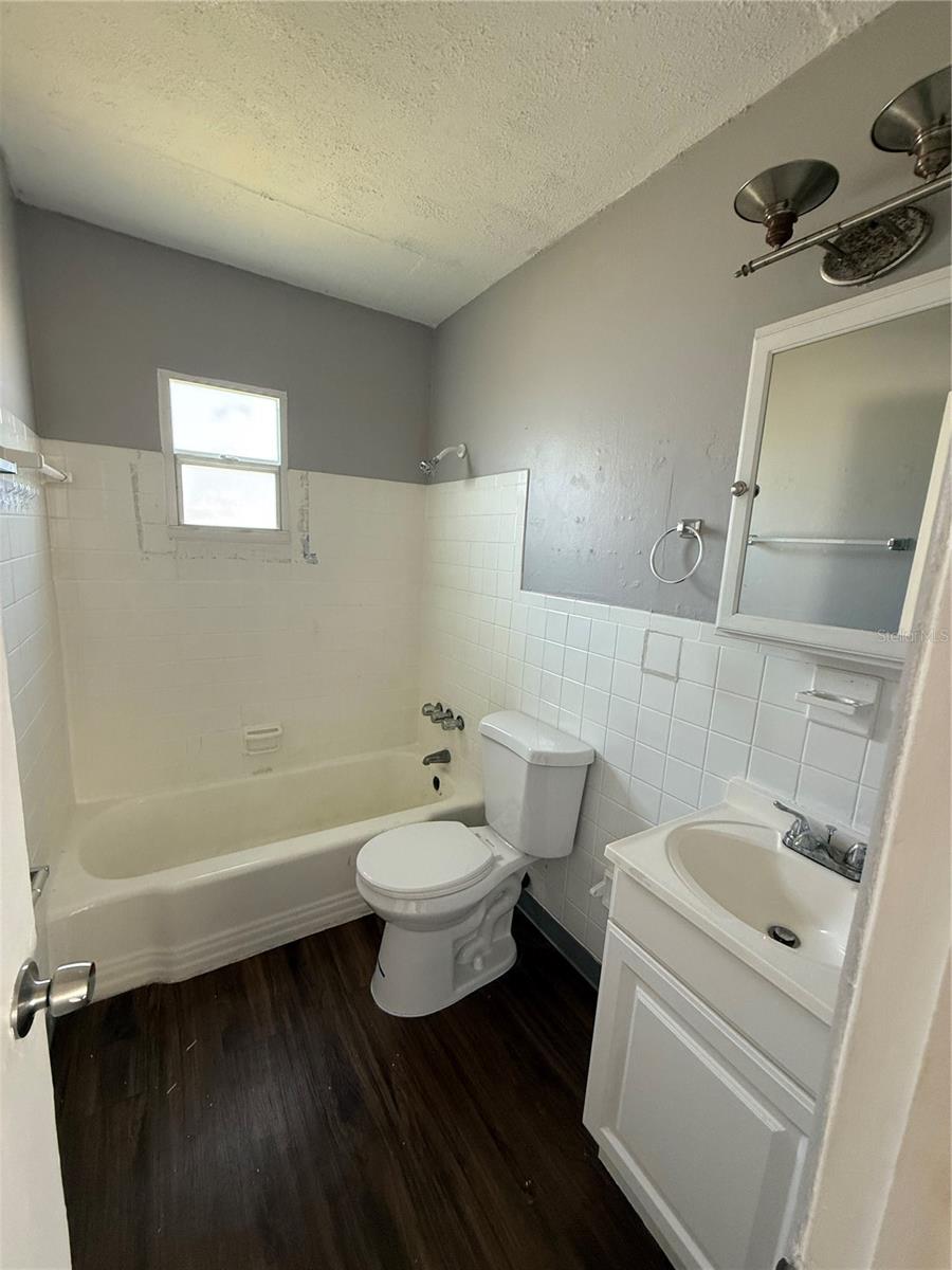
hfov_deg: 85.7
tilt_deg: -10.5
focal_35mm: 14
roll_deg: -4.2
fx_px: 513
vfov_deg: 102.1
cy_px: 635
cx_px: 476
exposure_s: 1/60
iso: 250
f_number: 2.2
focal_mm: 2.22
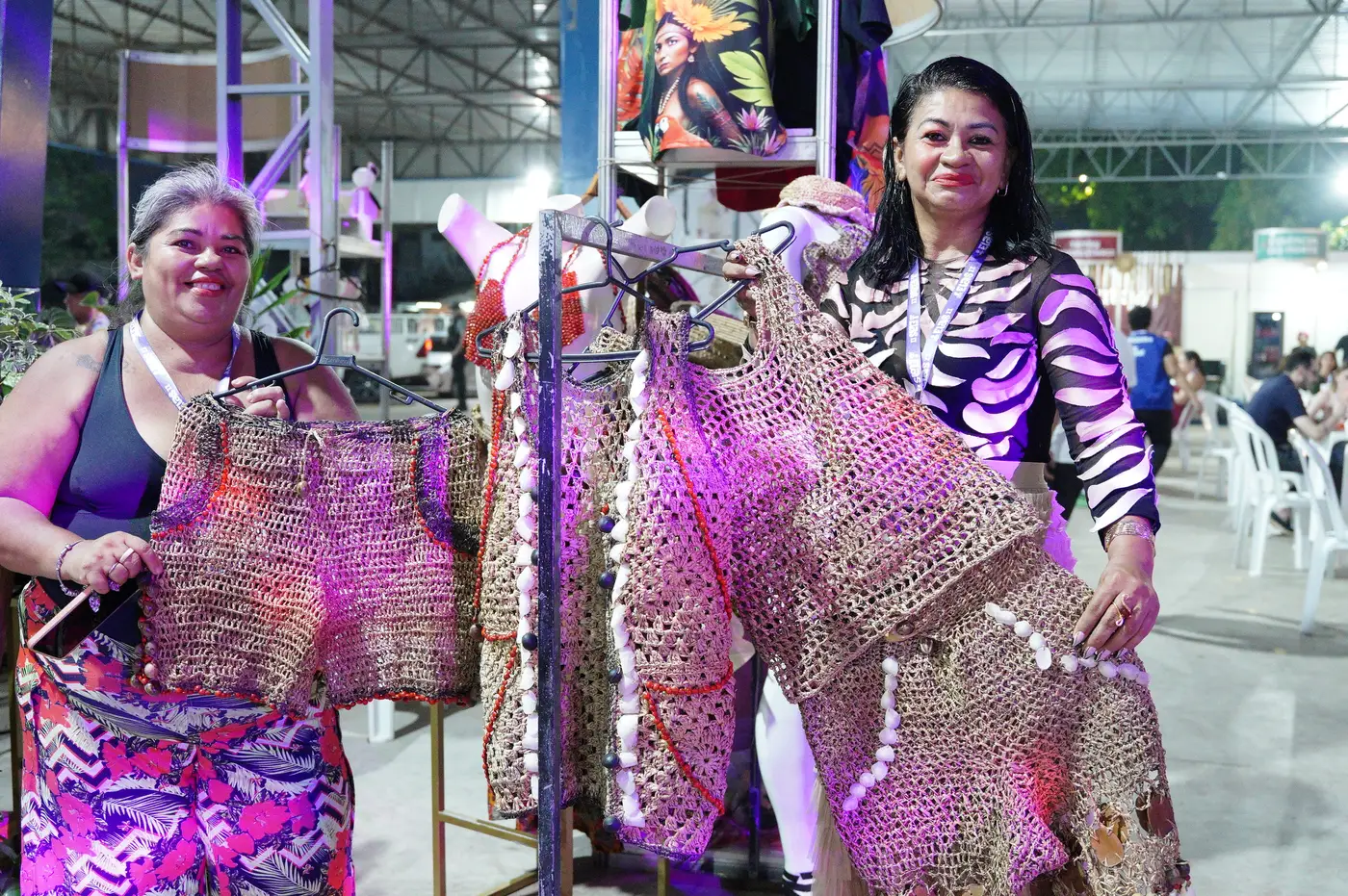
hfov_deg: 53.2
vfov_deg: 36.8
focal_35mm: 36
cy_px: 448
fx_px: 1347
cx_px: 674
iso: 5000
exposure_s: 1/125
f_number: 2.8
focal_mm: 24
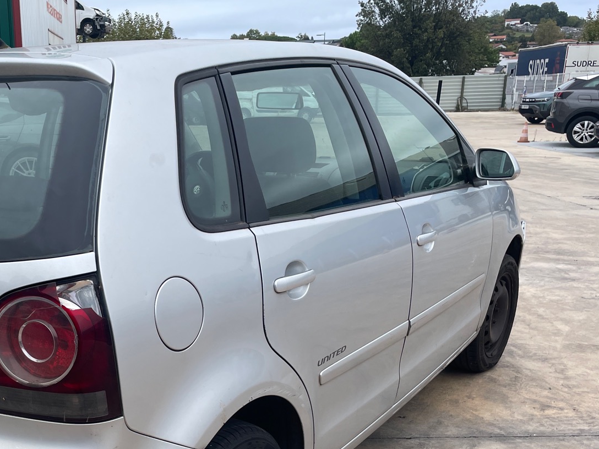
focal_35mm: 43
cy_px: 319
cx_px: 139
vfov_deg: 33.1
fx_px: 744
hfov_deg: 42.3
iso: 32
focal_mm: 4.2
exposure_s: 1/749
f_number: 1.6
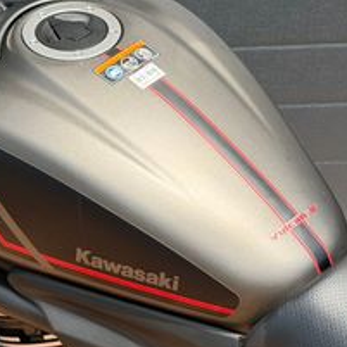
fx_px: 1531
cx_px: 35
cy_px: 136
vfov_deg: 12.9
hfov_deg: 12.8
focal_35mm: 135
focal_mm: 6.76
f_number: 1.78
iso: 100
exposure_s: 1/1980
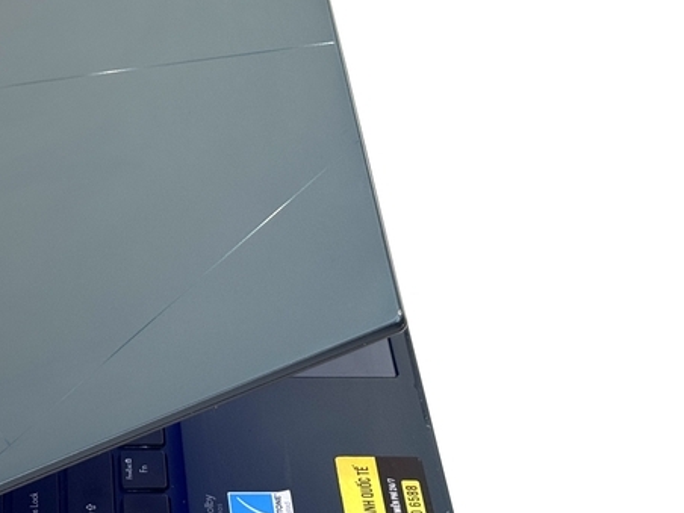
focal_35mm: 85
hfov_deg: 22.5
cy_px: 207
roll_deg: -0.5
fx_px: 1680
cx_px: 80
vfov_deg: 17.4
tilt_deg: -40.5
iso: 50
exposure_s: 1/121
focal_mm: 6.76
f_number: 1.78
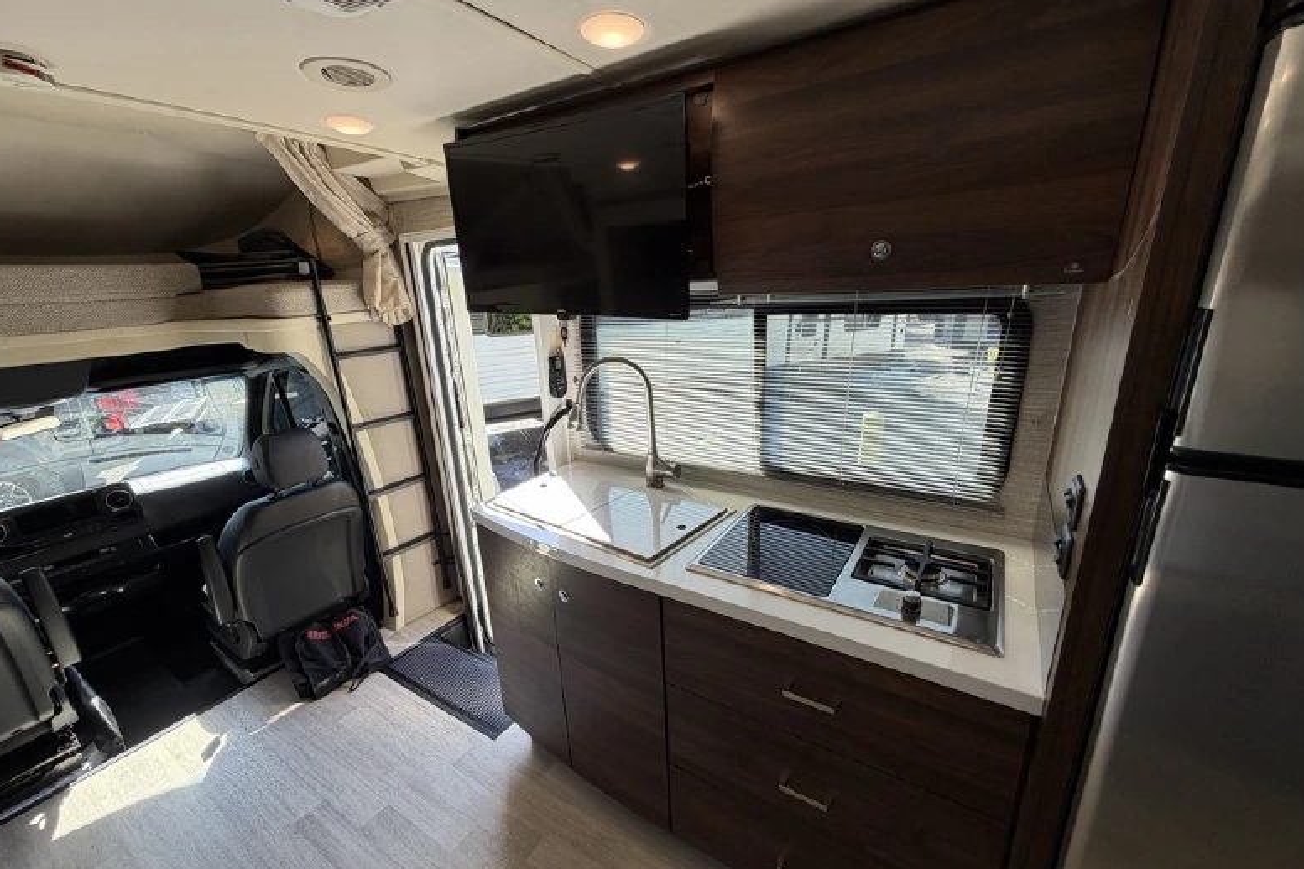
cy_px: 450
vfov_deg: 77.3
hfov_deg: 100.4
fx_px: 543
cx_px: 655
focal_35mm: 15
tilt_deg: -19.5
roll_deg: +1.7
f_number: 2.2
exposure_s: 1/121
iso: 80
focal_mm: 2.22
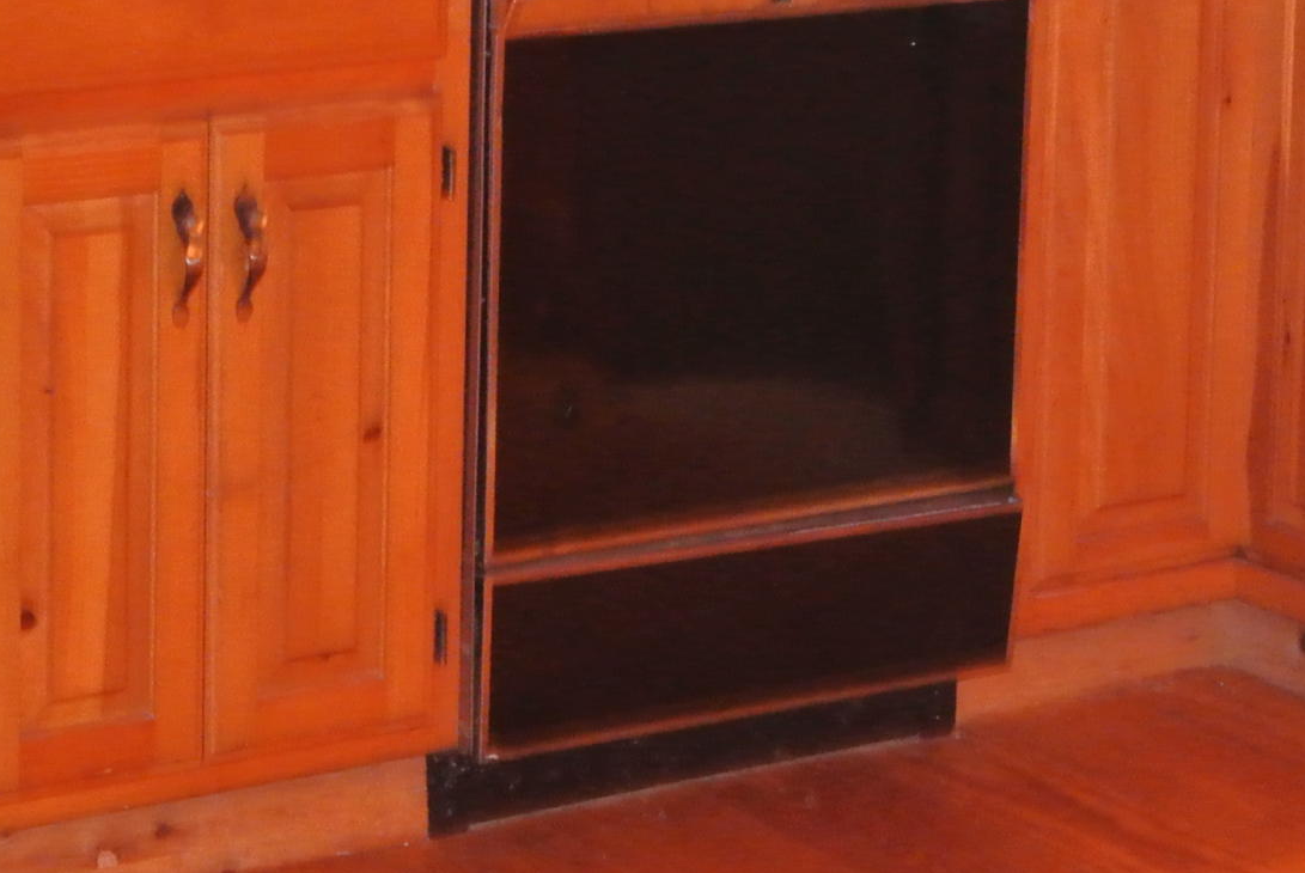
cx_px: 367
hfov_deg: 16.8
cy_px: -170
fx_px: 4391
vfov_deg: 11.1
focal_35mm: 121
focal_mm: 16.3
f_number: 4.2
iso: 1600
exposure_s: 1/2.5
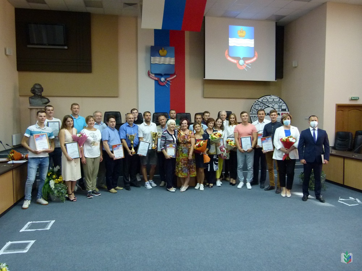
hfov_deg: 69.4
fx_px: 261
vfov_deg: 54.9
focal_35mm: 25
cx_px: 181
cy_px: 136
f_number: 2.8
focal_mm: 4.6
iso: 400
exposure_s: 1/50
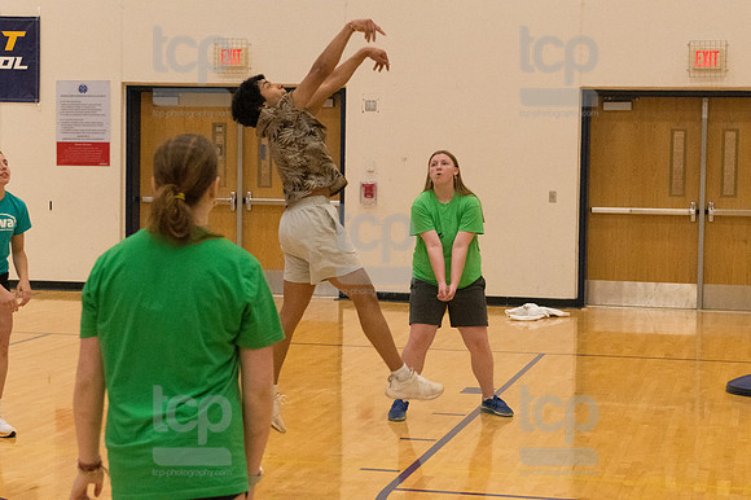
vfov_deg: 16.2
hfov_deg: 24.2
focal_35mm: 84
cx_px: 376
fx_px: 1751
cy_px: 250
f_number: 5.6
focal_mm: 56
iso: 10000
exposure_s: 1/400
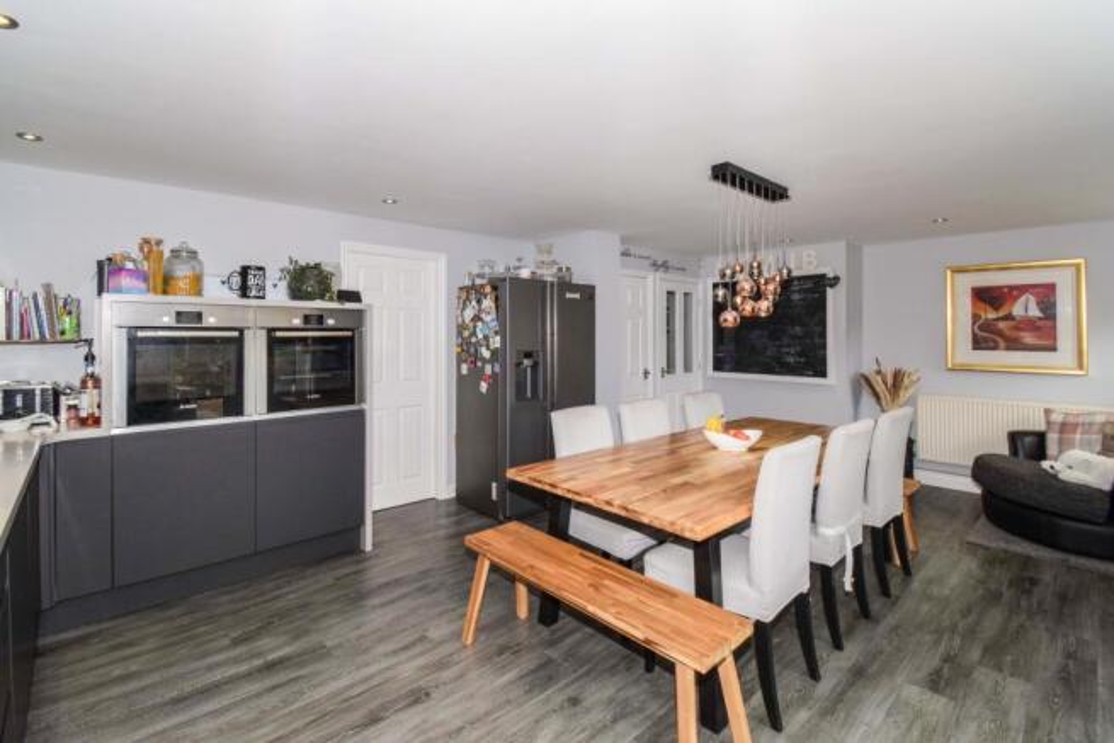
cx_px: 557
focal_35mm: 15
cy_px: 372
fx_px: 464
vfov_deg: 77.4
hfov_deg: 100.4
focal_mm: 10
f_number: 14
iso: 1000
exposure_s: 1/60
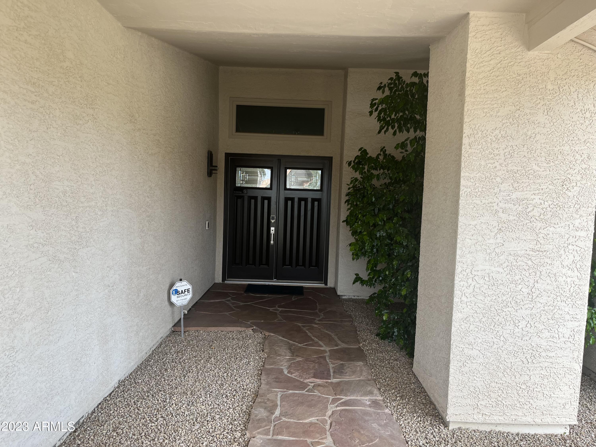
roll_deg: -2.1
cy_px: 224
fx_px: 448
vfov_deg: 53.1
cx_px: 298
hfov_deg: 67.3
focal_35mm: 26
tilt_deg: -3.2
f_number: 1.6
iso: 50
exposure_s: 1/387
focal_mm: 5.1
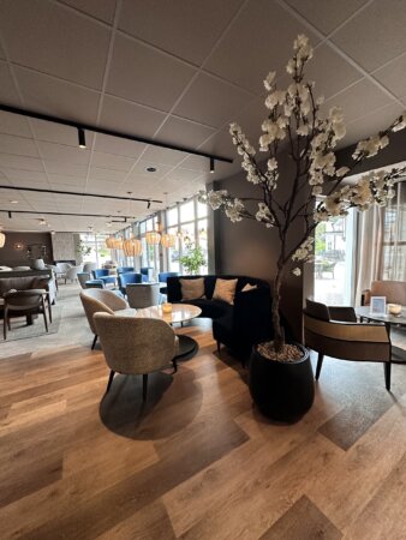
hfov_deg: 85.7
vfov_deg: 102.0
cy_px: 270
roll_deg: +1.3
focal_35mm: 14
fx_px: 219
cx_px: 203
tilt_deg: -4.9
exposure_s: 1/50
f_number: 2.2
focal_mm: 2.22
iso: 320
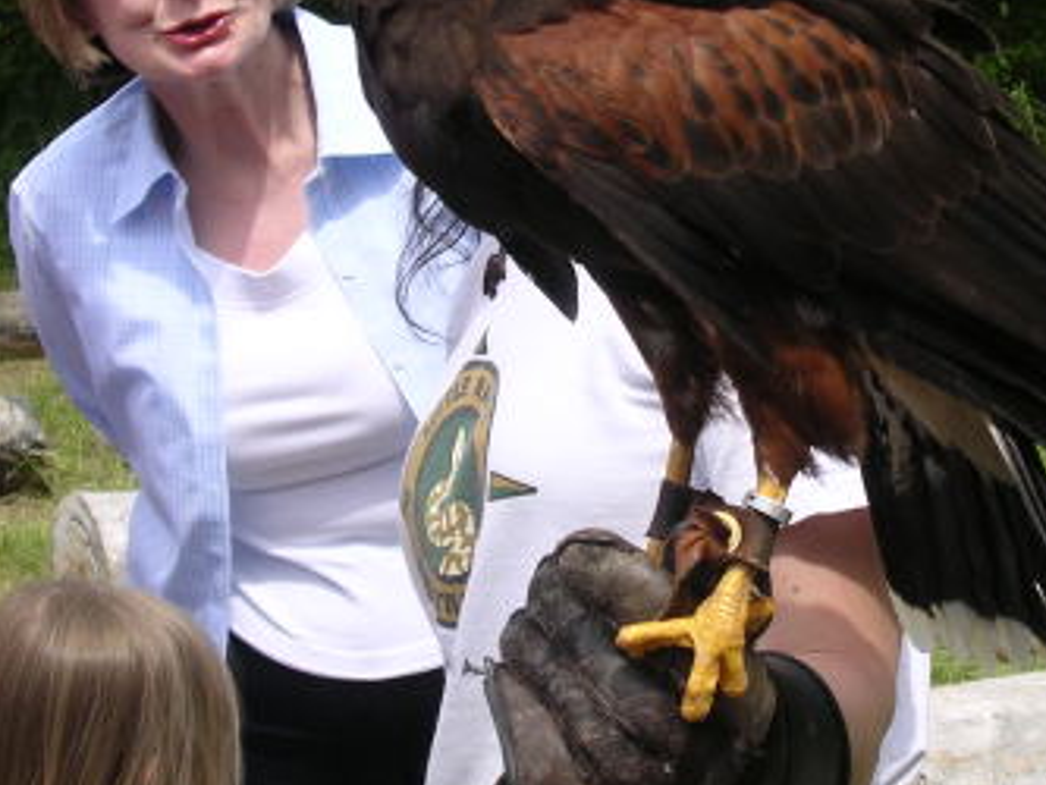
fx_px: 3113
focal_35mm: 103
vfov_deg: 14.3
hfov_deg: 19.0
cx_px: 694
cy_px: 245
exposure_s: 1/454
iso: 100
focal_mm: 10.2
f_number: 3.6
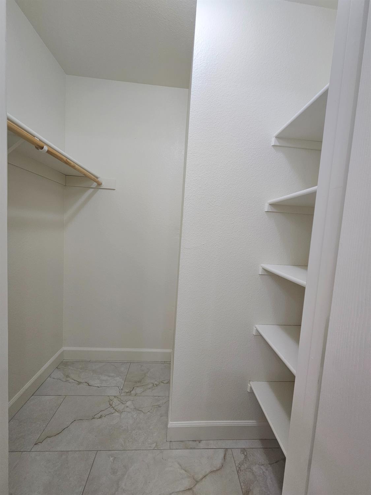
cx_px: 186
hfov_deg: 89.9
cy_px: 248
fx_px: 186
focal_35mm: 13
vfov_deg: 106.2
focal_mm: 2.2
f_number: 2.2
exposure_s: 1/60
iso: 80
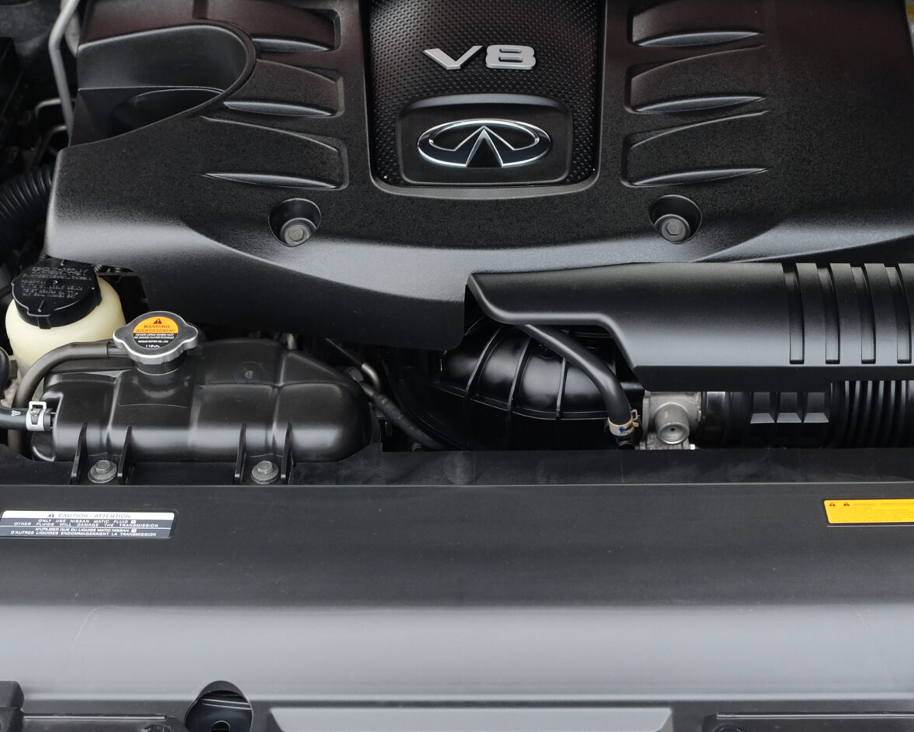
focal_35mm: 55
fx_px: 1488
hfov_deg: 34.1
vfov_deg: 27.6
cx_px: 472
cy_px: 376
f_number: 4
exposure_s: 1/150
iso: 400
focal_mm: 18
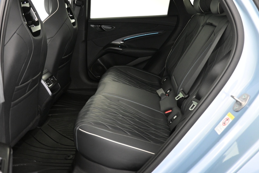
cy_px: 58
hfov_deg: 53.8
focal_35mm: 35
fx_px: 252
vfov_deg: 37.5
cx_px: 97
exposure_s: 1/10
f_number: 3.5
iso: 1600
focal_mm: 16
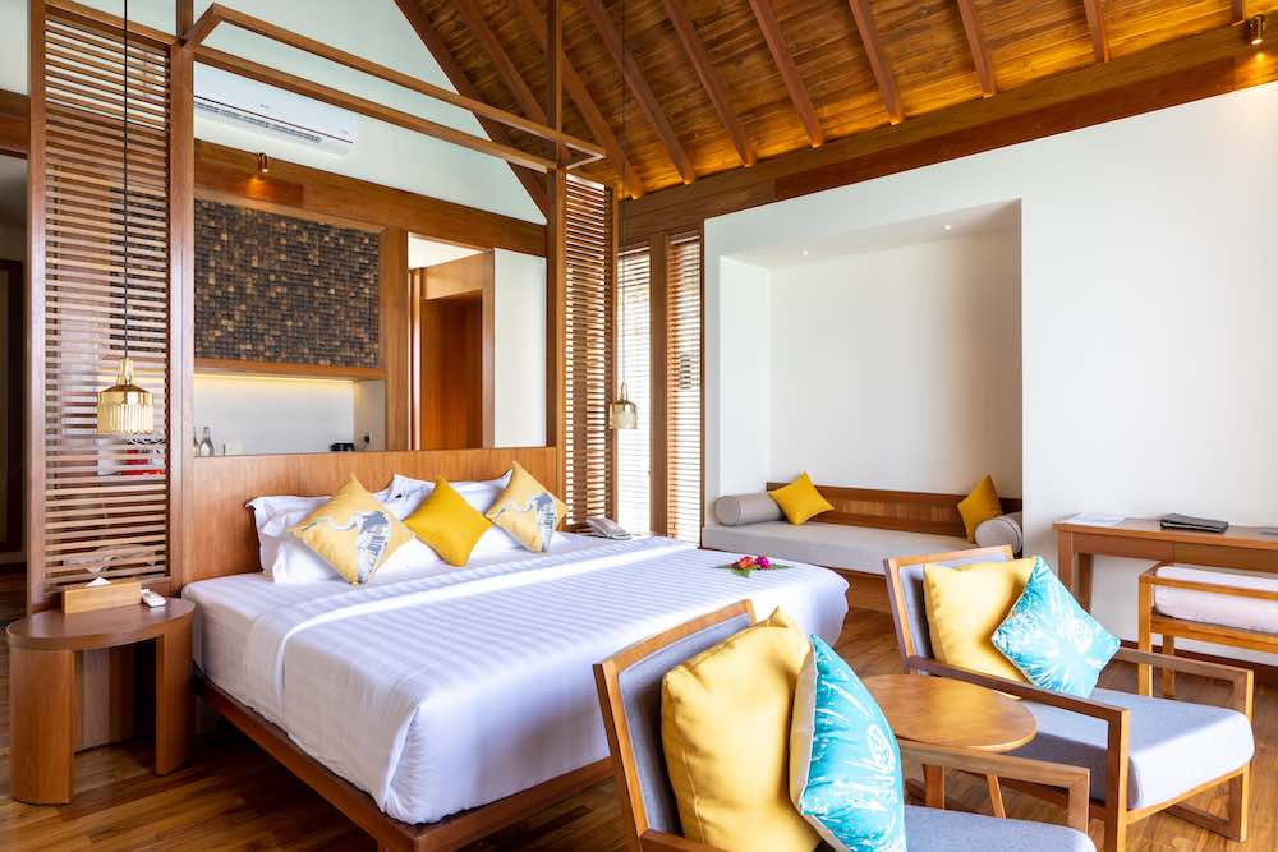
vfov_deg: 61.9
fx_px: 710
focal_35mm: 20
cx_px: 639
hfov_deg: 84.0
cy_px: 426
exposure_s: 1/10
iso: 50
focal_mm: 20
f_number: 8
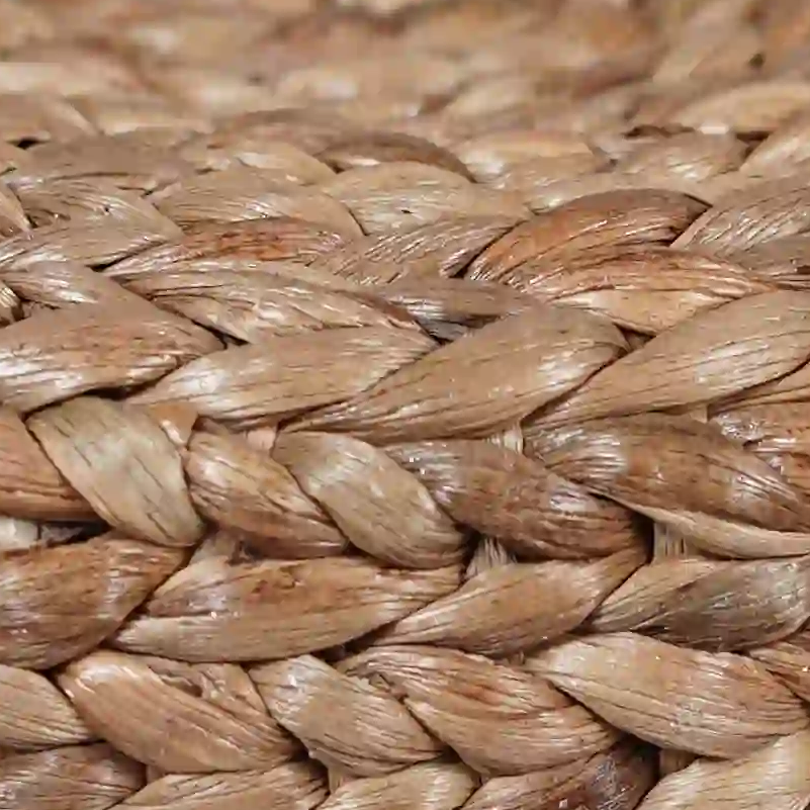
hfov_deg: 5.0
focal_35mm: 350
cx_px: 276
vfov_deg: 5.0
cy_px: 656
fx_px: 9266
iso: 200
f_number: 3.2
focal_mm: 55
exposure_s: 1/125
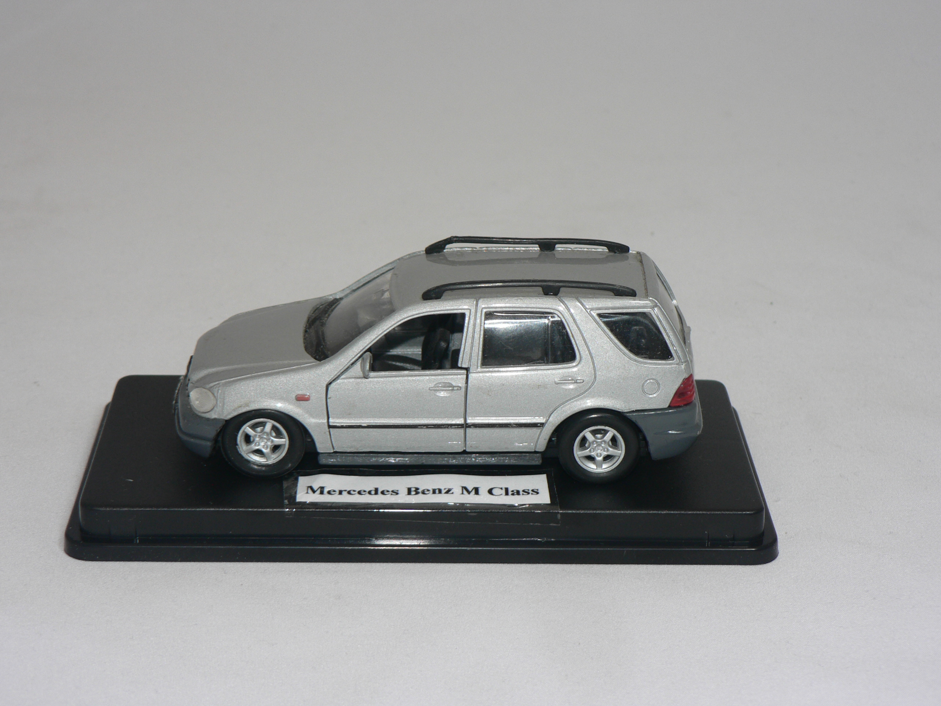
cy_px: 353
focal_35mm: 79
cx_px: 470
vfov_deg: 18.7
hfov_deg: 24.7
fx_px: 2148
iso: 80
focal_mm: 13.1
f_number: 3.2
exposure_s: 1/60
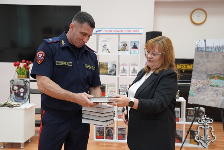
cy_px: 75
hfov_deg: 42.7
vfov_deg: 29.2
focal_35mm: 46
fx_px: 286
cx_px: 112
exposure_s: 1/160
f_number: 4
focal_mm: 46
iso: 4000
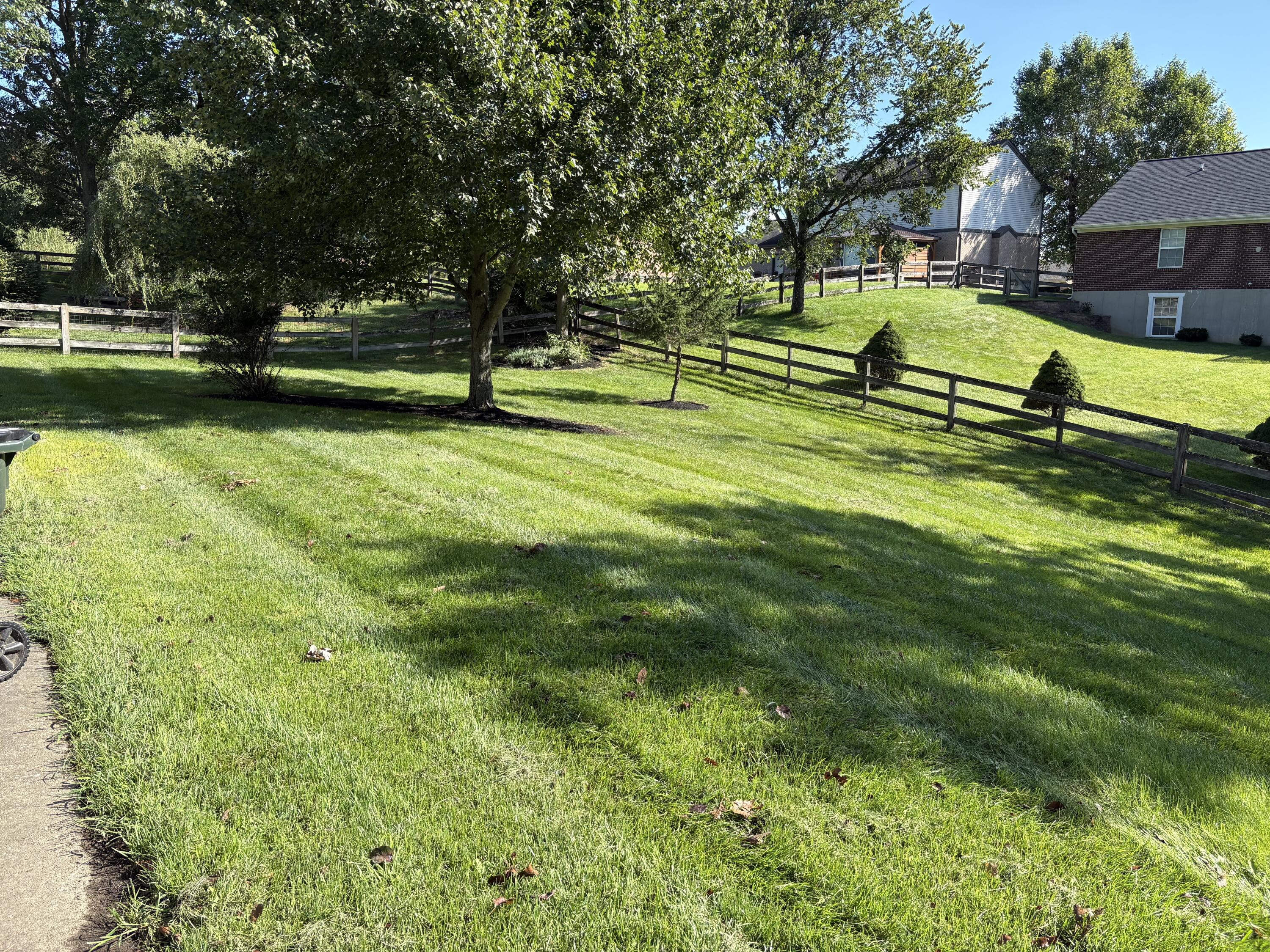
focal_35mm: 26
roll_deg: +1.1
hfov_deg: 67.3
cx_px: 635
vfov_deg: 53.1
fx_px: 954
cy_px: 476
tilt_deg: -9.9
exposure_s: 1/945
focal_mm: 5.96
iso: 50
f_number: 1.6
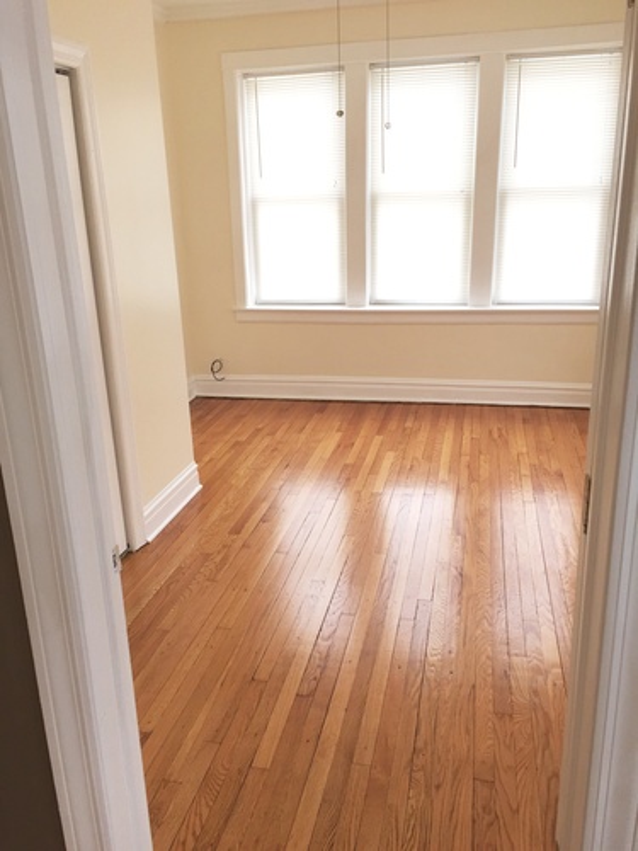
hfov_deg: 48.2
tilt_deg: -17.6
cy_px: 426
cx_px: 319
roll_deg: +1.3
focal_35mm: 29
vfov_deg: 61.7
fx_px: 713
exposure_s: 1/120
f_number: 2.2
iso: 40
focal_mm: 4.15
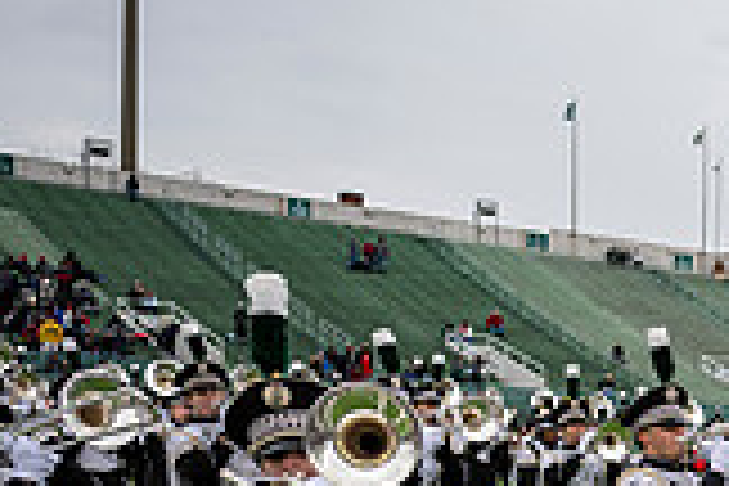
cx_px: 1134
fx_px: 1741
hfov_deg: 20.0
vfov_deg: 15.2
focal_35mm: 86
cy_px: 628
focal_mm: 24
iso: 100
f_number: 2.8
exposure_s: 1/500
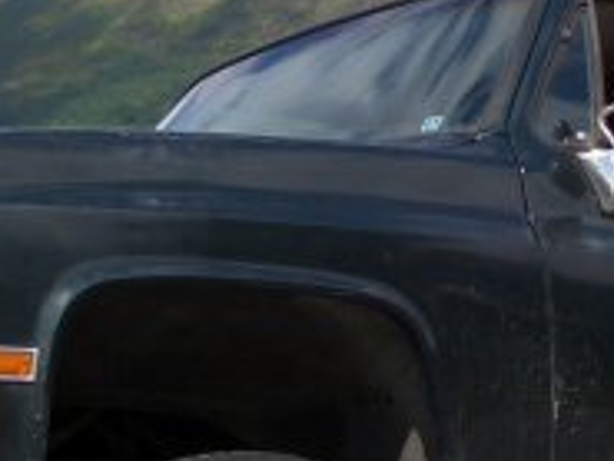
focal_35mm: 121
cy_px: 172
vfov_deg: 12.3
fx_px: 2148
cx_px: 422
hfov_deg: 16.2
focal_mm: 5.8
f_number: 4.3
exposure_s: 1/640
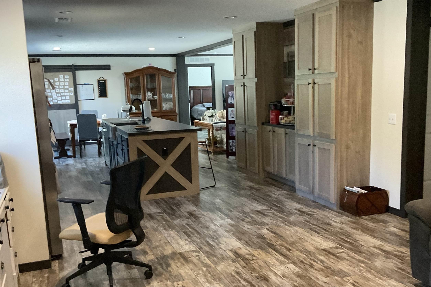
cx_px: 217
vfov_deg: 35.9
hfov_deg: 51.9
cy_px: 160
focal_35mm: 37
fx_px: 443
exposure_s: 1/60
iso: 200
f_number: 1.8
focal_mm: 3
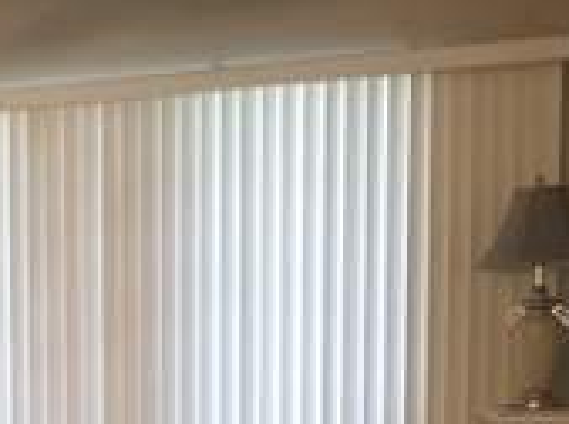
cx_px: -202
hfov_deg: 23.0
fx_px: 1214
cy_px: 464
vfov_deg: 19.0
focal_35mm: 74
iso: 250
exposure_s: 1/30
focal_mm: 4.25
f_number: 1.7
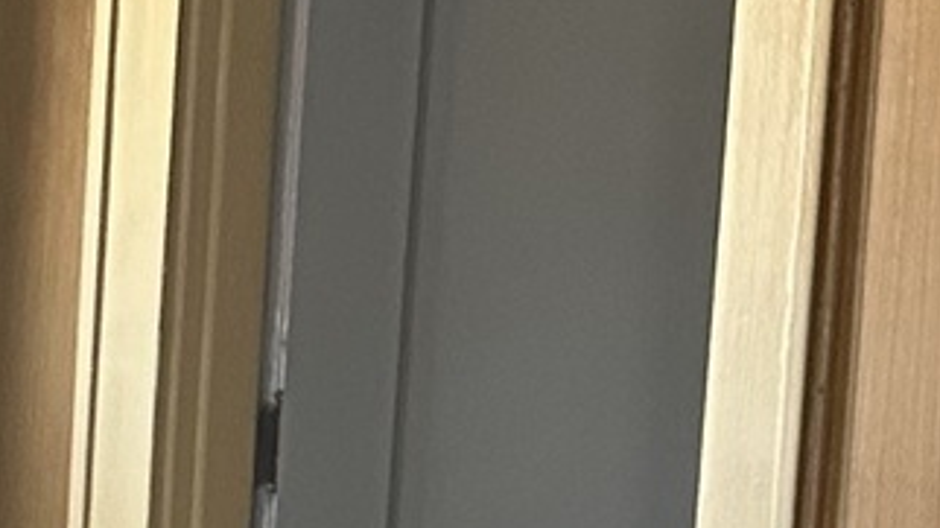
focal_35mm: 187
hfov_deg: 10.7
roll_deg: -0.6
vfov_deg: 6.3
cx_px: -841
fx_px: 4660
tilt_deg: -9.8
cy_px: 1173
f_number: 1.78
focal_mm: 6.86
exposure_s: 1/60
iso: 500
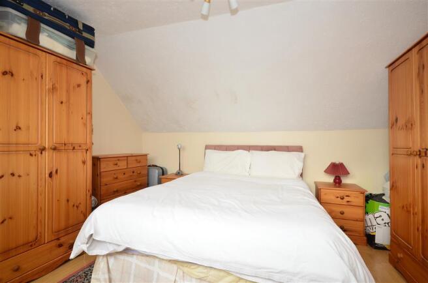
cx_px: 214
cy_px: 142
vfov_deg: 67.1
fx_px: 213
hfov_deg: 90.1
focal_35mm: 18
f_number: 10
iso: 200
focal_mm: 12
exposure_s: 1/4
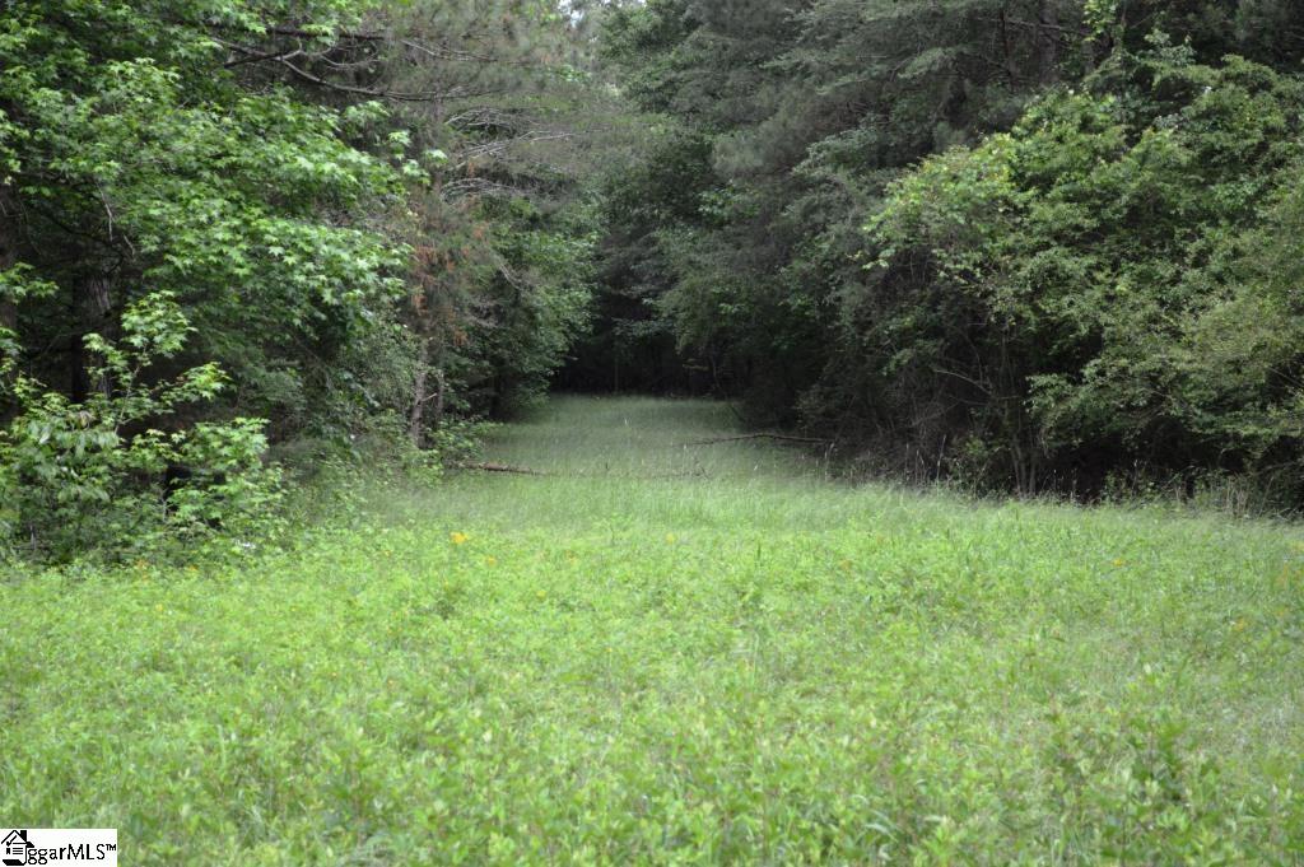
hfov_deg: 27.0
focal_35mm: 75
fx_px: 2714
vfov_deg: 18.2
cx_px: 652
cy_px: 434
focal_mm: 50
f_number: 5.6
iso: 900
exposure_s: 1/500
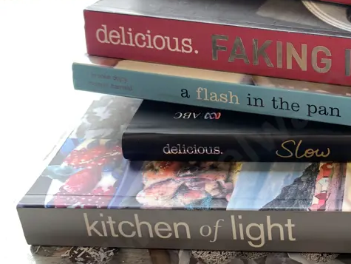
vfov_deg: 25.9
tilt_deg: -32.9
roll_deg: +3.1
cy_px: 75
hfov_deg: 31.7
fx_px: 568
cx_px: 350
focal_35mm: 56
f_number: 1.8
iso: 25
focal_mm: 4.25
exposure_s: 1/139
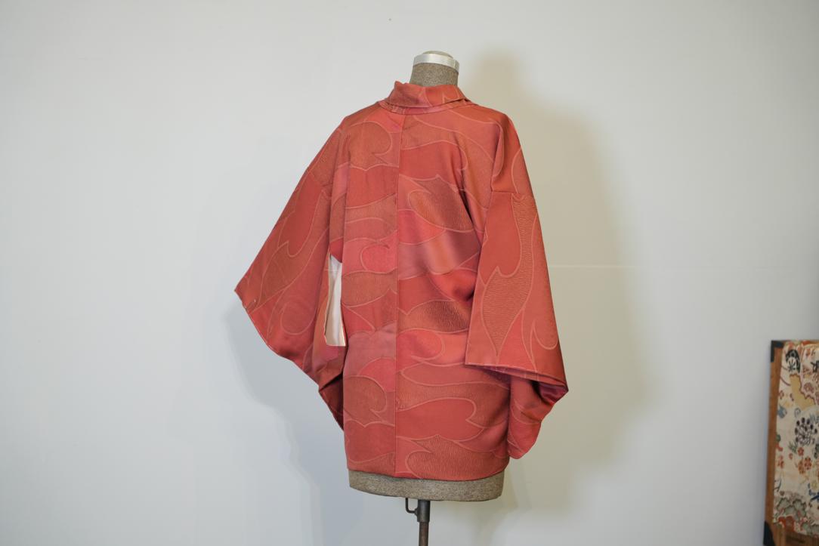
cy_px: 273
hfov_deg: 27.3
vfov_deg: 18.4
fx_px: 1684
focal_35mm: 74
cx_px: 410
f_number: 4
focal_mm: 74
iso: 2000
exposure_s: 1/250
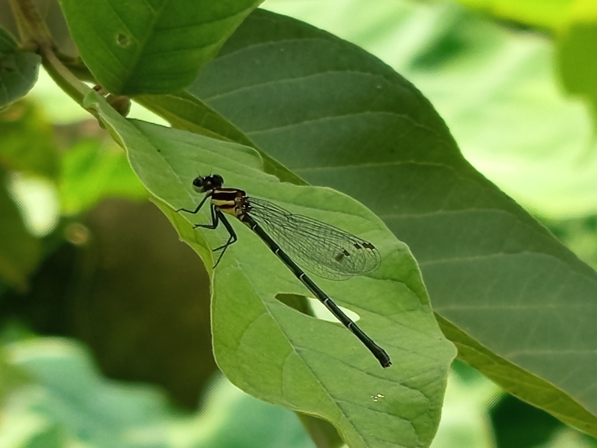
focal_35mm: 240
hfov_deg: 8.2
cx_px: 298
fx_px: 4139
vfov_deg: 6.2
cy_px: 224
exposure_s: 1/112
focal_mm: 5.24
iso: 52
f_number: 1.7
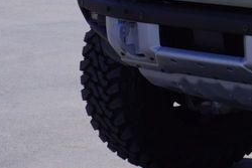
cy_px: -12
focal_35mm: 209
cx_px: 493
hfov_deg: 9.3
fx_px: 1464
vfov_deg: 6.6
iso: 100
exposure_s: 1/125
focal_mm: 34
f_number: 11
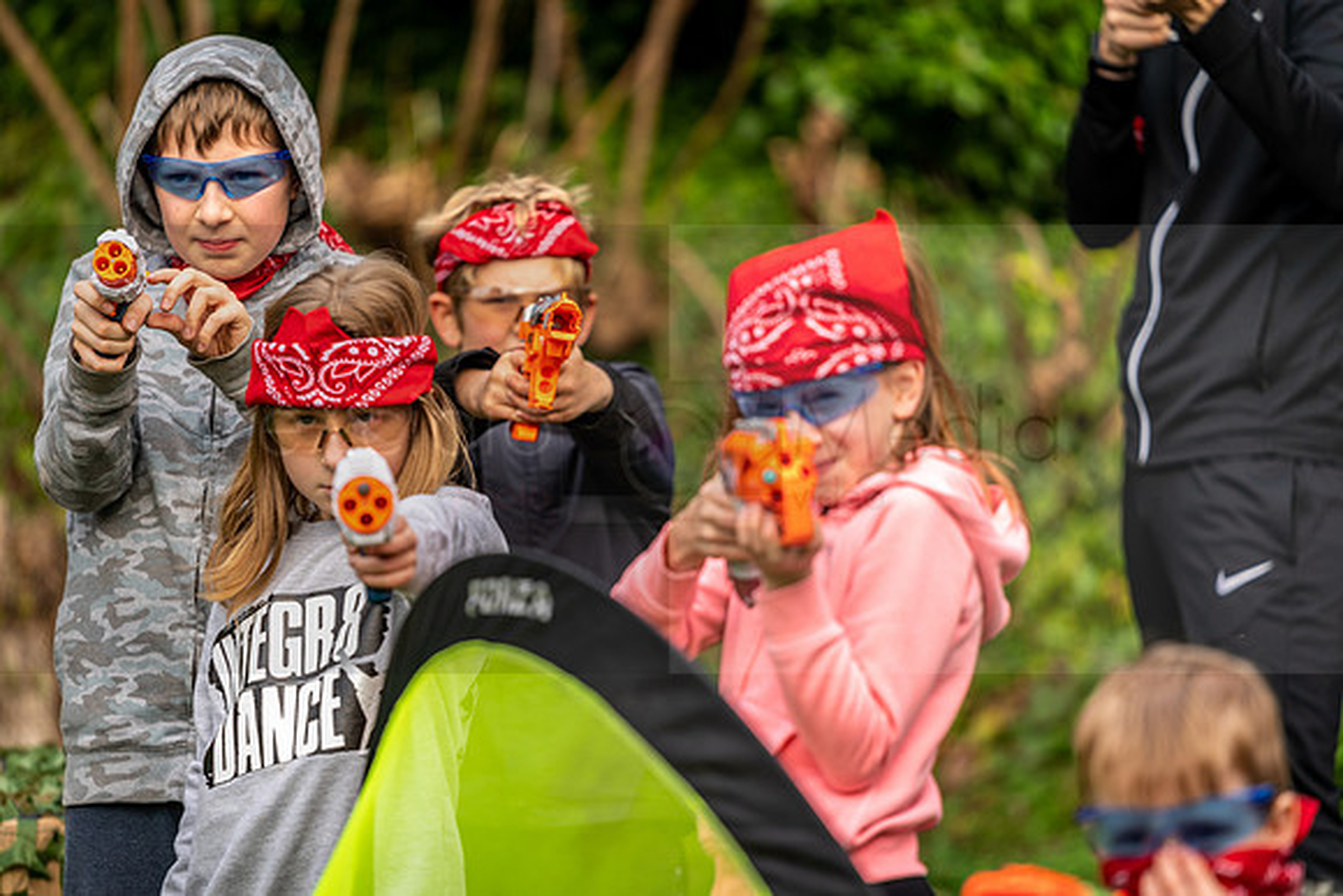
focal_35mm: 200
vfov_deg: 6.9
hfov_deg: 10.3
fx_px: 7463
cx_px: 672
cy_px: 448
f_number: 2.8
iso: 100
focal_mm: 200
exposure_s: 1/500
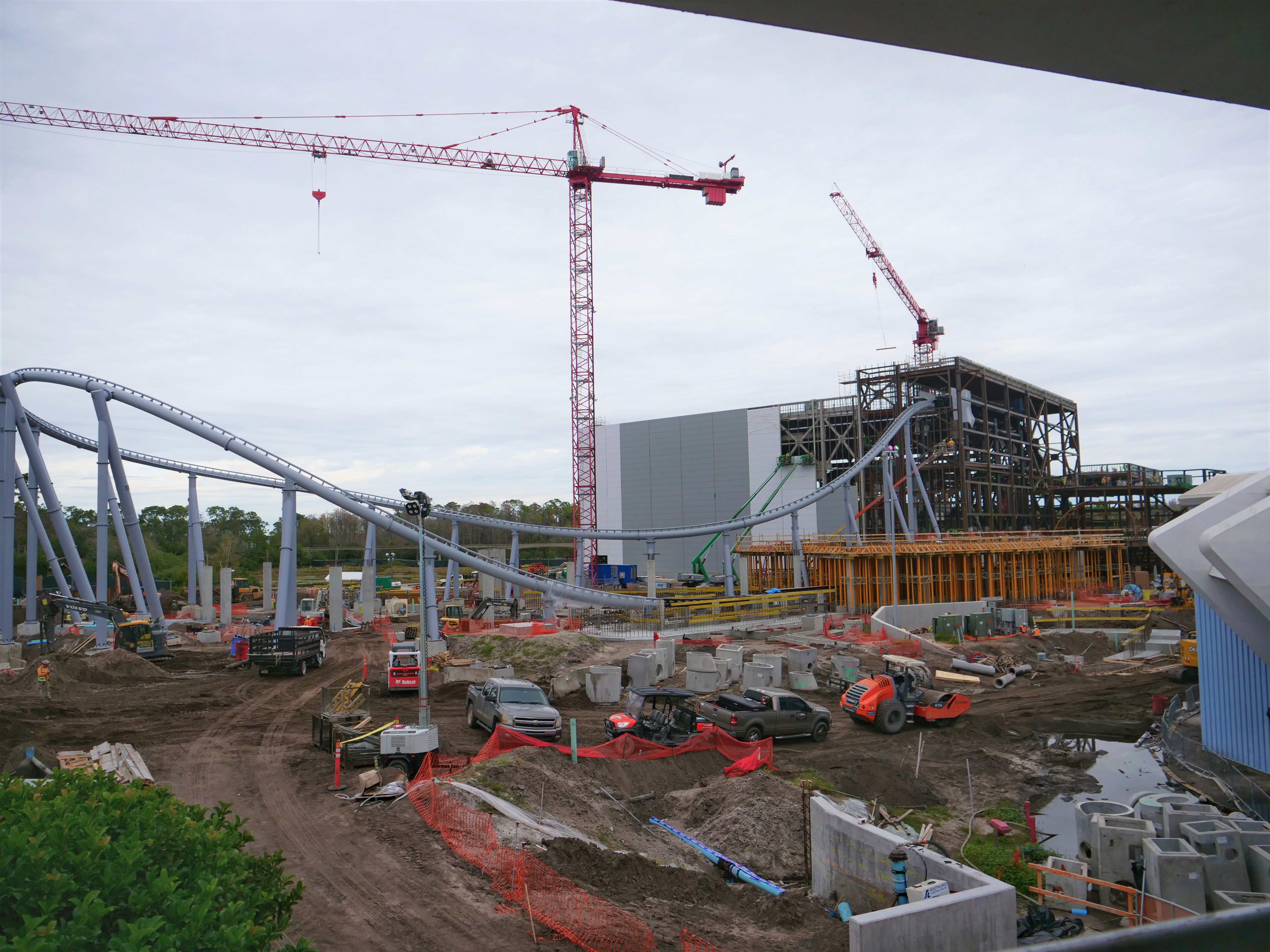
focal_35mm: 24
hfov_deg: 71.6
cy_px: 476
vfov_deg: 56.8
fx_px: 881
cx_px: 635
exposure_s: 1/1300
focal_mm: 12
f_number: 2.8
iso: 200
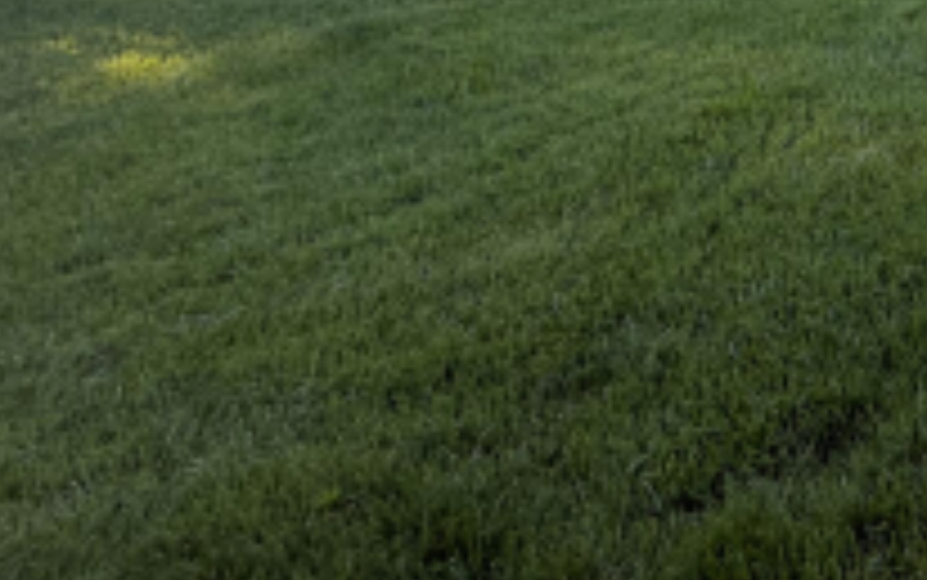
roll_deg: +2.9
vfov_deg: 19.1
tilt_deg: +3.7
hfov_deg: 30.4
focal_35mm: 48
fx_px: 1213
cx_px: 1276
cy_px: -513
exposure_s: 1/301
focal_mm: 2.22
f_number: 2.2
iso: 50
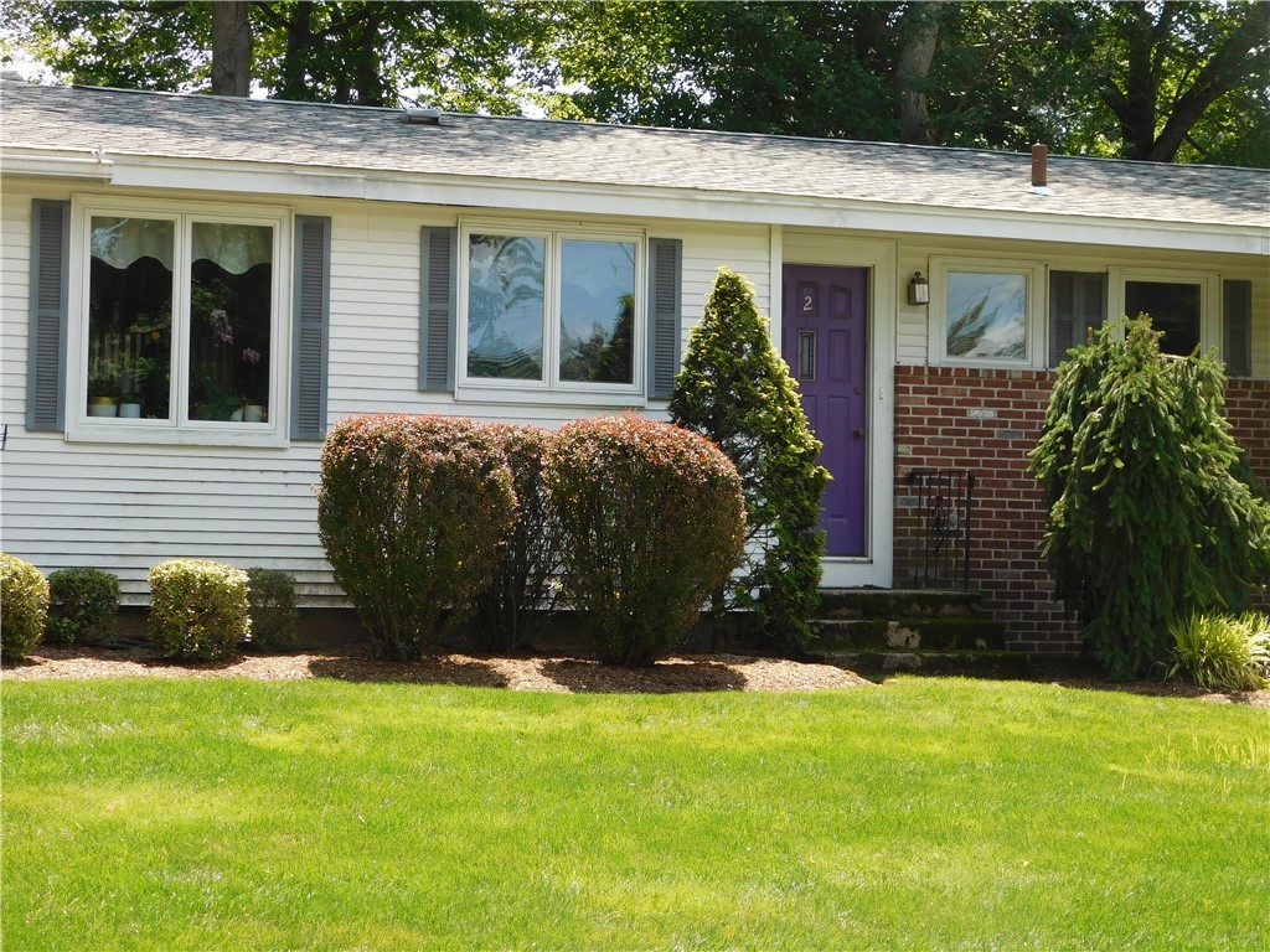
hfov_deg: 27.4
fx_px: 2605
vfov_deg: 20.7
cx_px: 635
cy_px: 476
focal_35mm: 71
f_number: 4.3
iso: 125
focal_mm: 12.6
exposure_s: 1/250
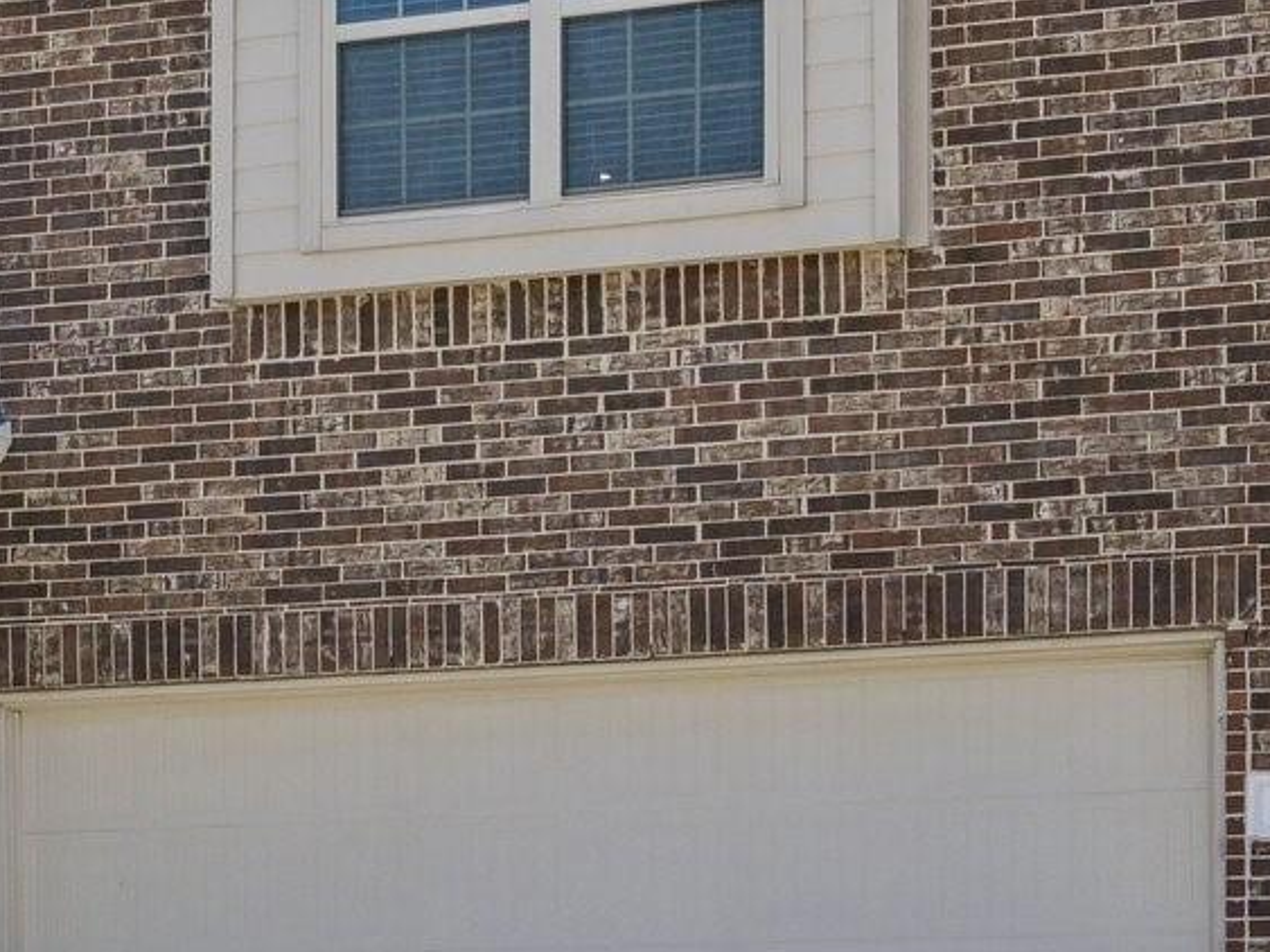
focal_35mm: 105
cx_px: -117
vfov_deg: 14.1
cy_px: 565
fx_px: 3851
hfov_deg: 18.1
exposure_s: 1/1000
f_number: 8
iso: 400
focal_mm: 30
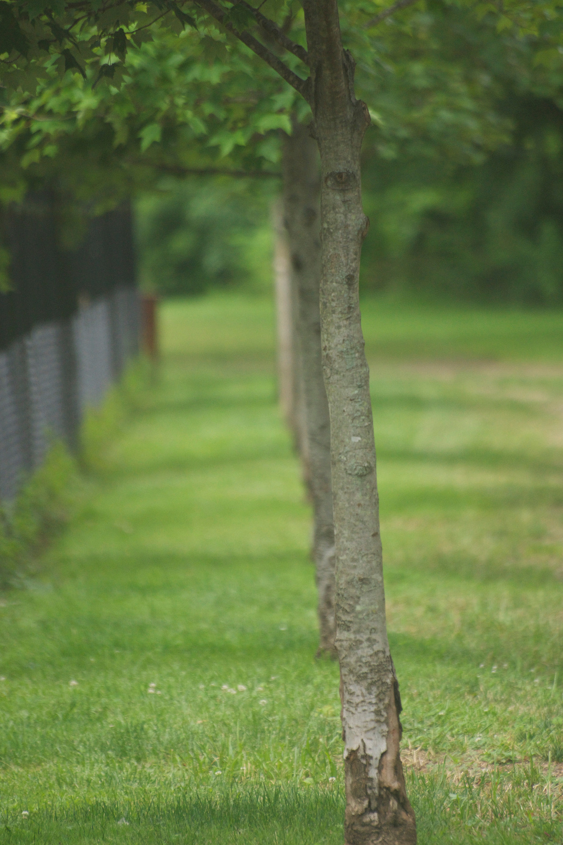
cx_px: 282
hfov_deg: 3.1
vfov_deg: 4.6
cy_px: 422
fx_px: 10557
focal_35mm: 450
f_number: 5.6
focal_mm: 300
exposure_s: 1/500
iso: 640
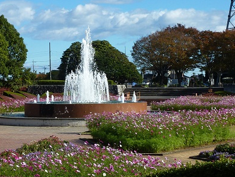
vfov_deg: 16.4
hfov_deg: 21.7
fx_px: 612
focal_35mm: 90
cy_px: 88
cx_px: 118
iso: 80
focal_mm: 7.9
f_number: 5
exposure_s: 1/400
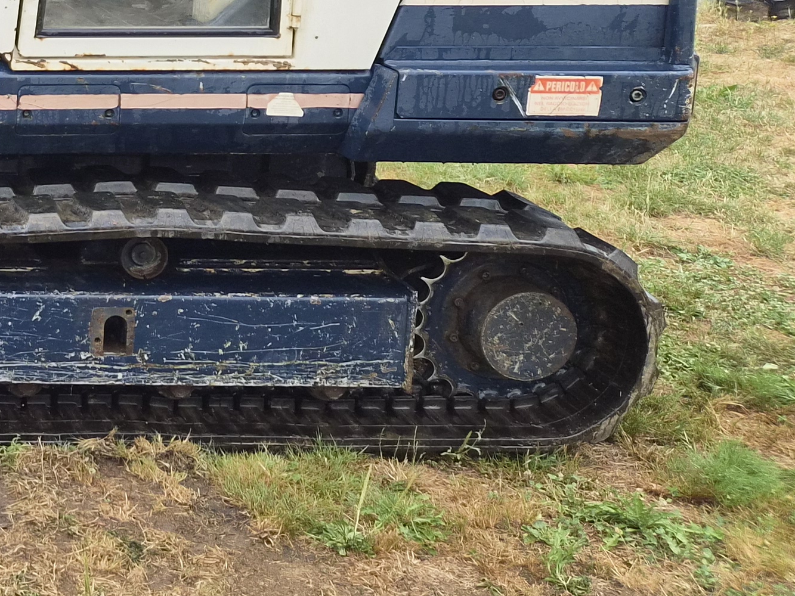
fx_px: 1585
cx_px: -348
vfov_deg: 20.6
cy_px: -12
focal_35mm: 69
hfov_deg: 23.4
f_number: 1.8
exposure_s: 1/766
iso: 80
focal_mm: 5.4
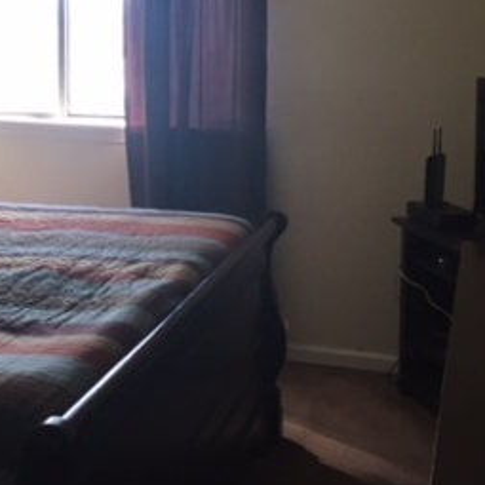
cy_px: 120
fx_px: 1062
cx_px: 88
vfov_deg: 25.4
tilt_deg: -5.7
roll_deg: -0.5
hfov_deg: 25.2
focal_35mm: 67
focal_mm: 4.15
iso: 32
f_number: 2.2
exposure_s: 1/30
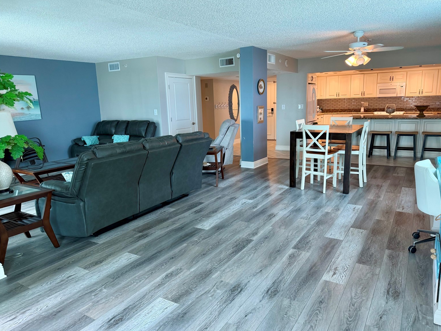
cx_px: 228
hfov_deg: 69.4
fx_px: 318
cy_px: 166
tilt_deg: -10.8
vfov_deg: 54.9
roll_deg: +2.0
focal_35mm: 25
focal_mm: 6.76
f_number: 1.78
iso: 200
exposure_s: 1/120
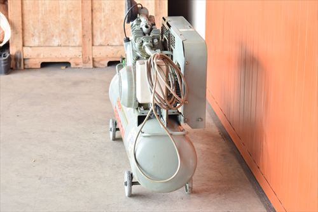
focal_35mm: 82
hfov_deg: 24.6
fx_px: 729
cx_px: 159
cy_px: 106
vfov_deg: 16.6
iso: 1250
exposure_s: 1/125
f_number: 6.3
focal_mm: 55
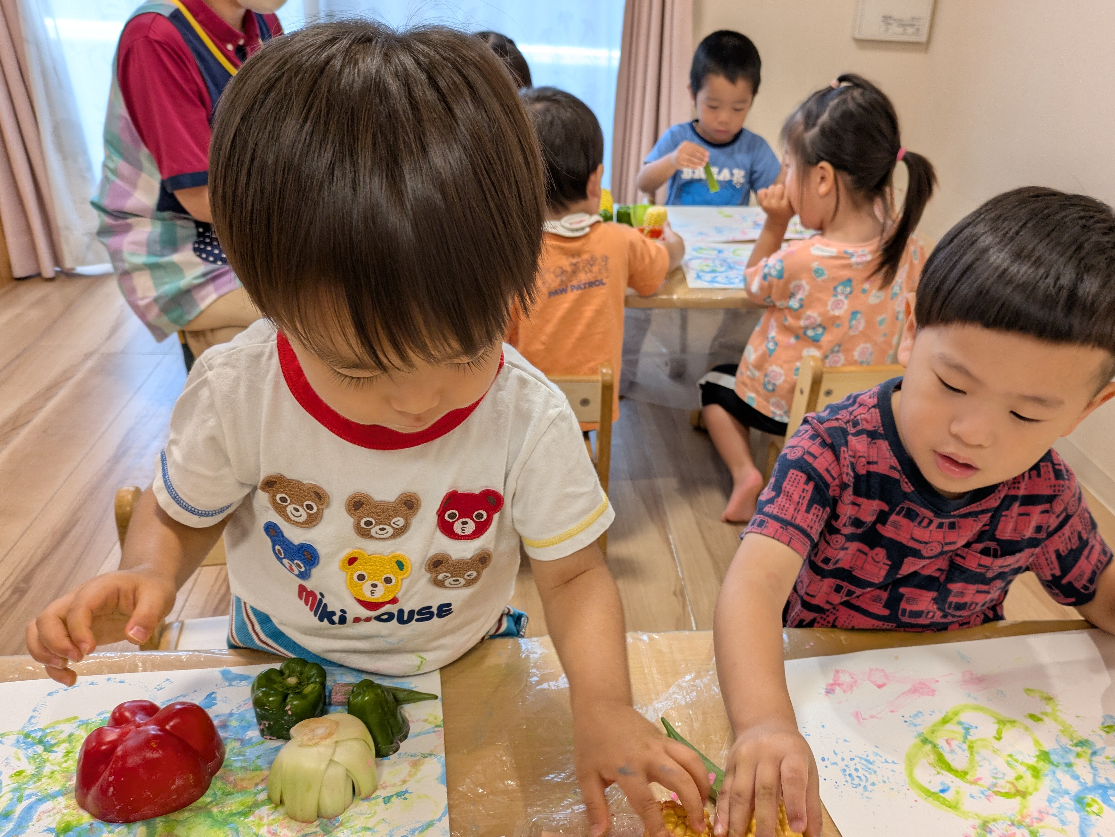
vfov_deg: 46.6
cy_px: 490
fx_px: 967
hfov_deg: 59.7
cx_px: 637
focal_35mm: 30
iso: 71
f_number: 1.89
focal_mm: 5.43
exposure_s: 1/100
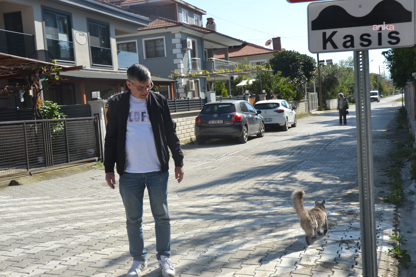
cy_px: 138
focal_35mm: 46
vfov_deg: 28.9
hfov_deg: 42.3
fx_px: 537
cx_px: 208
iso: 100
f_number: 7.1
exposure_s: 1/200
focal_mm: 31
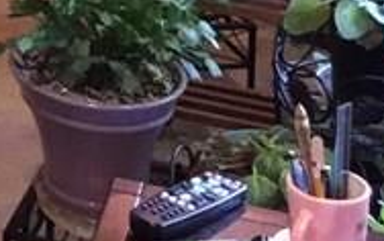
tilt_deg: -8.1
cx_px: -500
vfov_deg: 6.9
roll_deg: -0.5
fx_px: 1750
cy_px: -525
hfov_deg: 10.9
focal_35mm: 167
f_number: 2.2
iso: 200
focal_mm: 4.15
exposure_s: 1/30
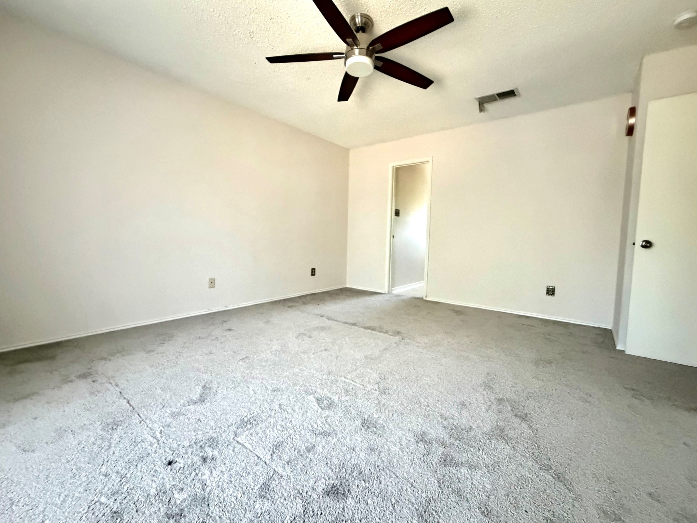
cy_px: 258
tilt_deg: -4.7
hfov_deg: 98.1
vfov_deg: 81.8
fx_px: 302
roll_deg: -1.1
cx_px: 358
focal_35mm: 15
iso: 1600
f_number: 2.2
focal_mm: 2.22
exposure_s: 1/30
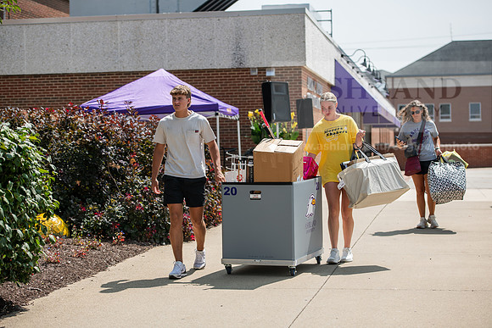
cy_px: 164
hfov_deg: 25.4
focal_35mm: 80
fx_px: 1094
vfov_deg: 17.1
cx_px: 246
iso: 64
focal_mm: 80
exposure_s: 1/640
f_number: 3.5
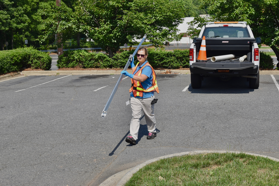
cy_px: 93
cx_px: 140
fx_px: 407
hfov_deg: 37.9
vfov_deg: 25.8
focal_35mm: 52
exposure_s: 1/640
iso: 200
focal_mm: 35
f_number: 8
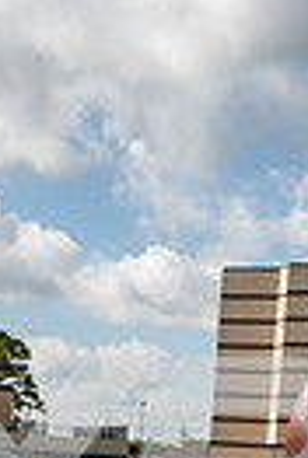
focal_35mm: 120
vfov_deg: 15.5
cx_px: 108
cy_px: 713
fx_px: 1532
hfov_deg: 11.5
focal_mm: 35
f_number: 8
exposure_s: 1/250
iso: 125
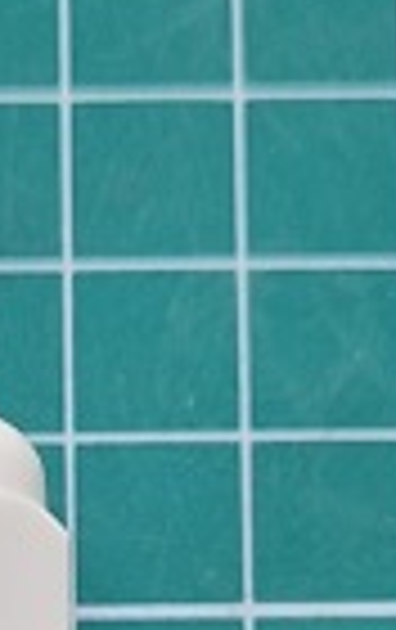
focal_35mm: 111
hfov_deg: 11.8
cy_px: 704
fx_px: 1909
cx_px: 36
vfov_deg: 18.0
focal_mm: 5.4
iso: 50
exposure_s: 1/286
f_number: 1.8
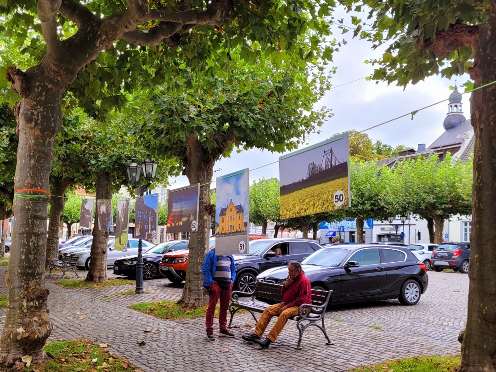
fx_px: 373
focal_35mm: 26
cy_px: 186
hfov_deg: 67.3
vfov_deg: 53.1
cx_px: 248
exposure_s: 1/357
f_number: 1.8
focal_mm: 5.4
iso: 40
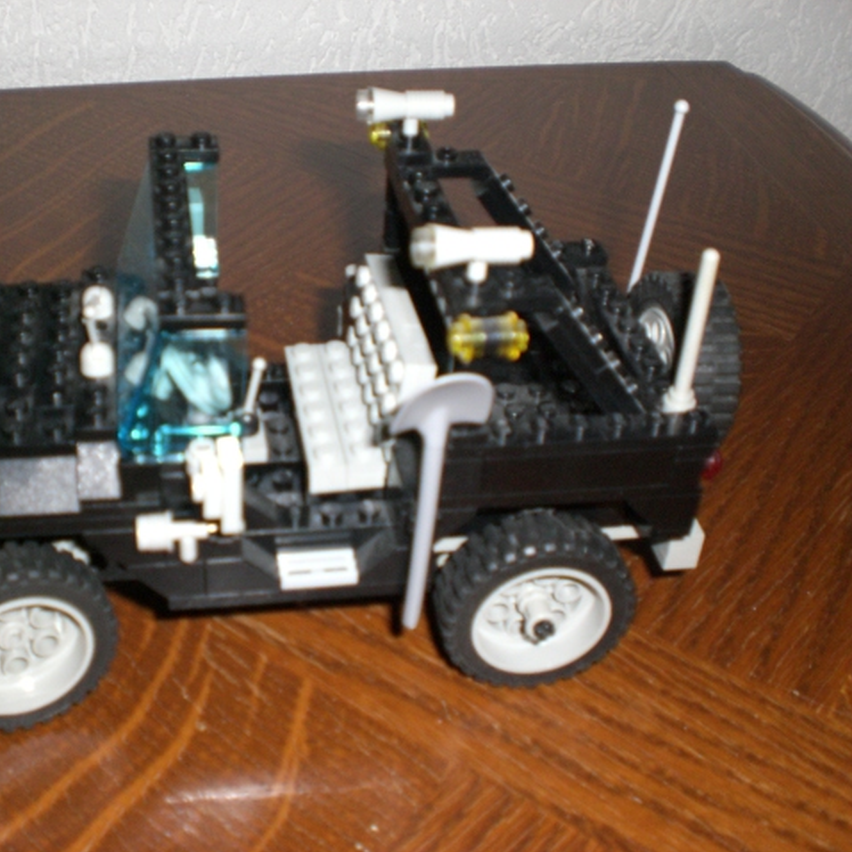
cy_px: 426
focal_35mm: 45
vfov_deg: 37.6
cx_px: 292
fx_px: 1253
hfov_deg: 37.2
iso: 200
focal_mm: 6.3
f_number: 3.1
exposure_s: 1/60
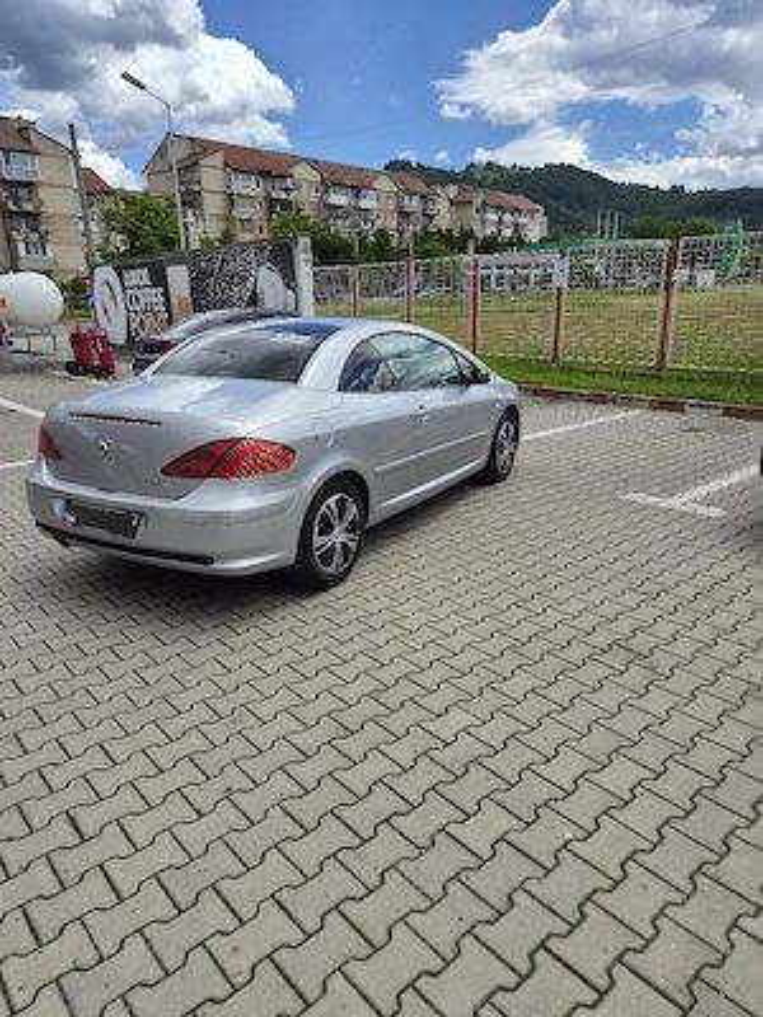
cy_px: 508
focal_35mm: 23
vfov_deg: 73.9
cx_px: 382
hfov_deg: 58.9
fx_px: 676
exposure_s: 1/10000
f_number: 1.8
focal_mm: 5.4
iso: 80
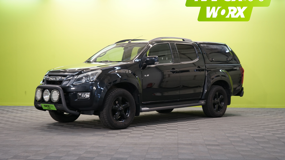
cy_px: 70
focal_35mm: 56
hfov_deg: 37.2
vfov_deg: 21.4
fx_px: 423
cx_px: 144
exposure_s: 1/30
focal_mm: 53
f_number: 5
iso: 500
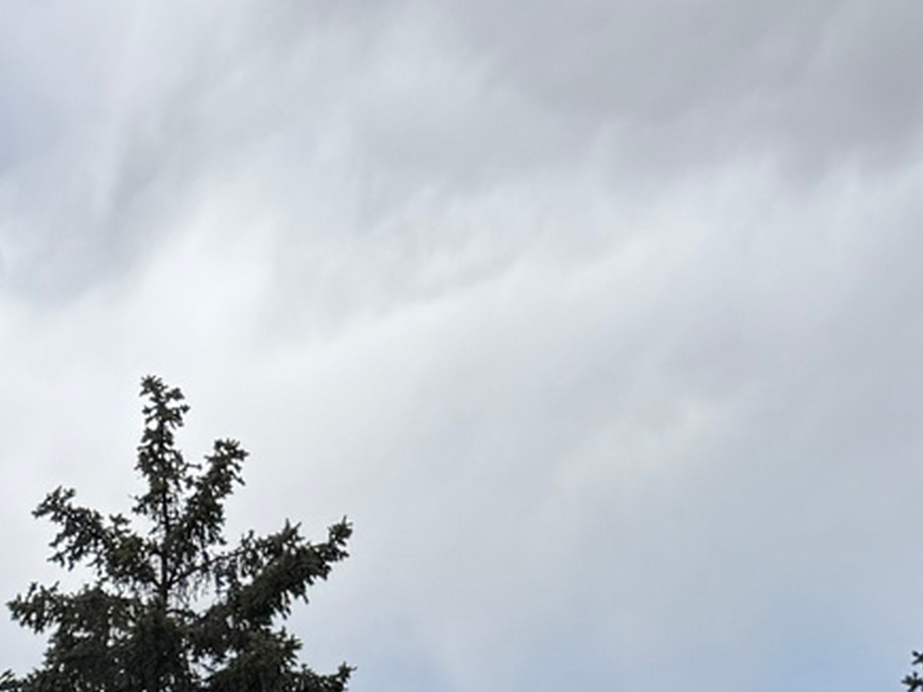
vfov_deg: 11.2
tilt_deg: -2.6
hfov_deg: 15.2
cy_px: 1615
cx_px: -721
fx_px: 3012
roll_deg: +1.2
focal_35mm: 113
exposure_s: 1/3279
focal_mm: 6.76
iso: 80
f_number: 1.78
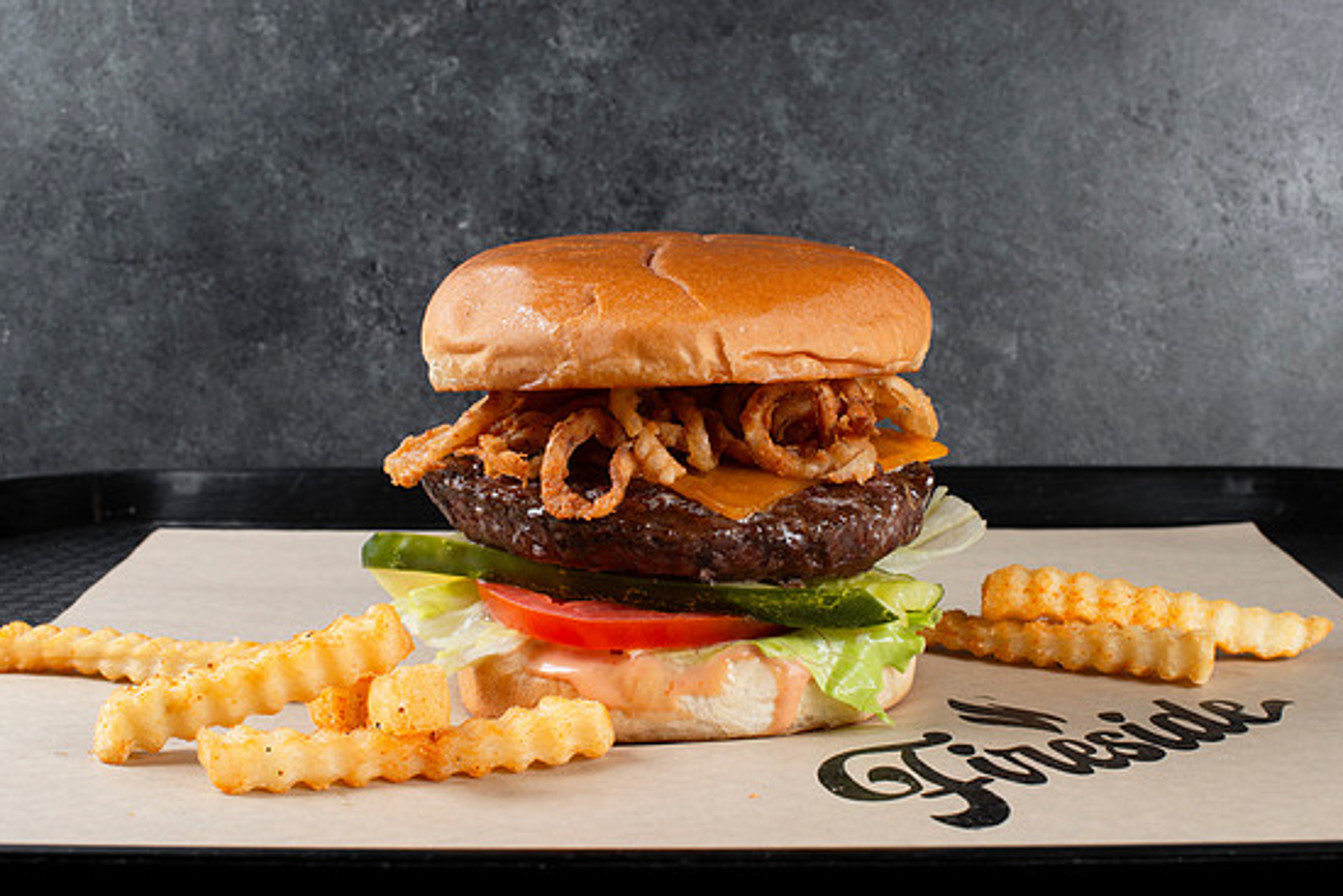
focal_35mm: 55
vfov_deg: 24.6
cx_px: 679
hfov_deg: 36.2
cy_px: 489
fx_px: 2052
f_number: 14
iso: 250
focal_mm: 50
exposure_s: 1/200
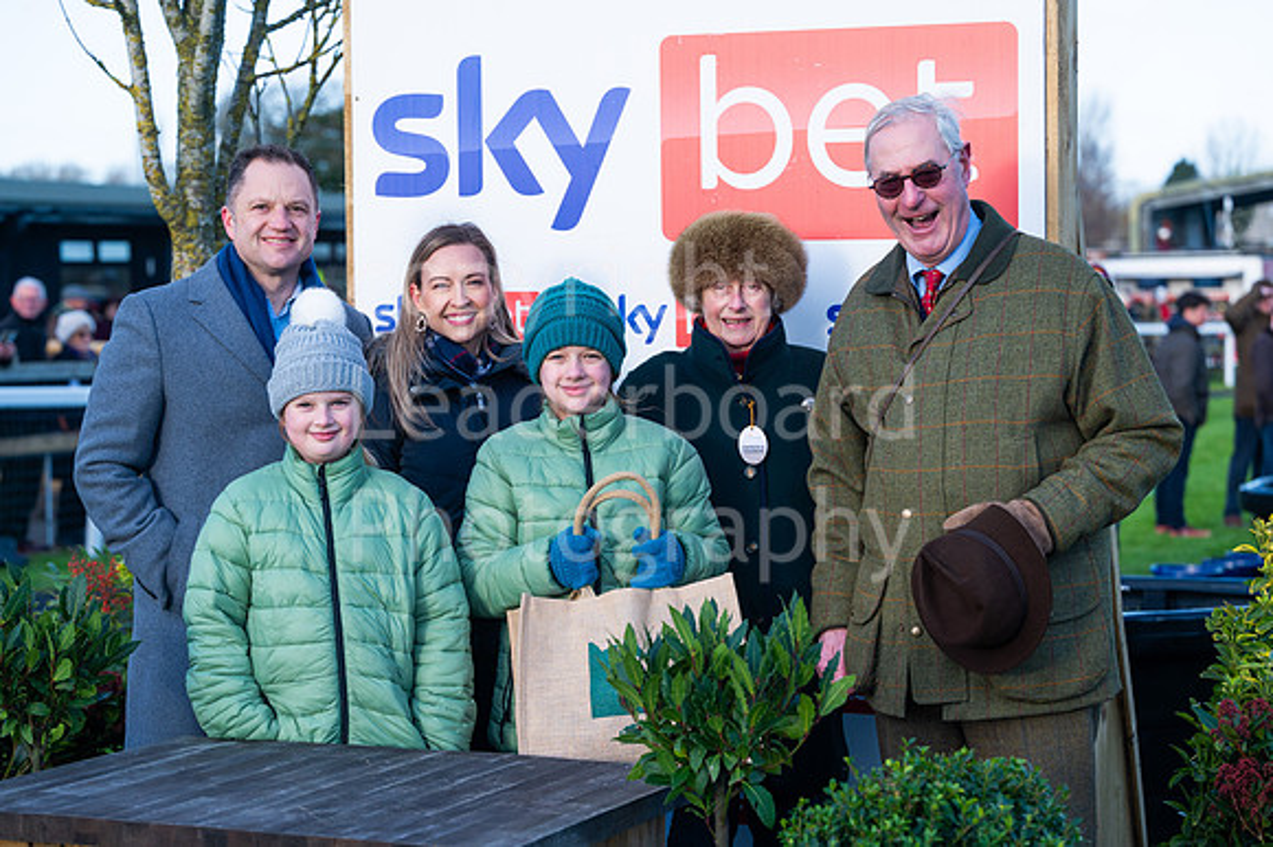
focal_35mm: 72
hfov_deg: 28.1
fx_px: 2547
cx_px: 636
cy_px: 424
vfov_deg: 18.9
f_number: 3.5
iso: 320
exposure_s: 1/1600
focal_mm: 70
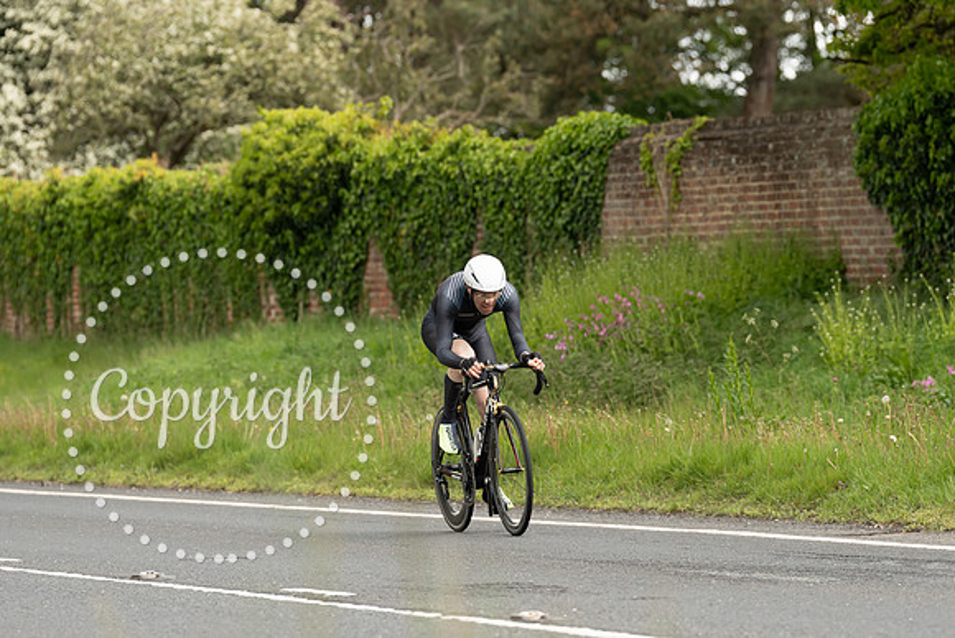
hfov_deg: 8.8
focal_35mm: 233
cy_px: 279
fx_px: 6183
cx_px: 465
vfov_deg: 5.9
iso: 800
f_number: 4.5
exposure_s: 1/1000
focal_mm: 200
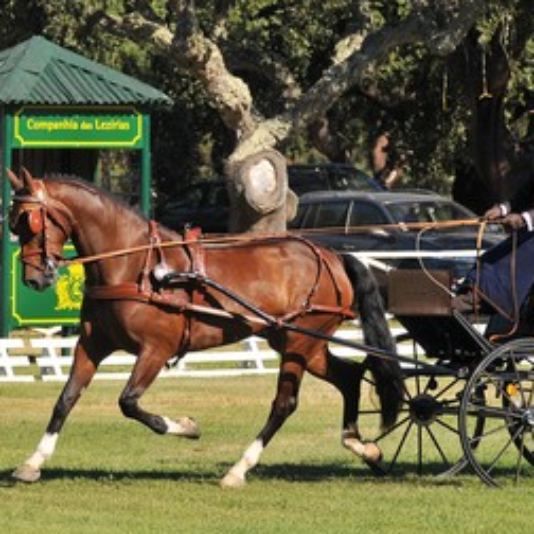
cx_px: 356
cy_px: 257
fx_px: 5951
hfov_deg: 5.1
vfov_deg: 5.1
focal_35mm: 341
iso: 250
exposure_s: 1/800
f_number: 5.6
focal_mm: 150
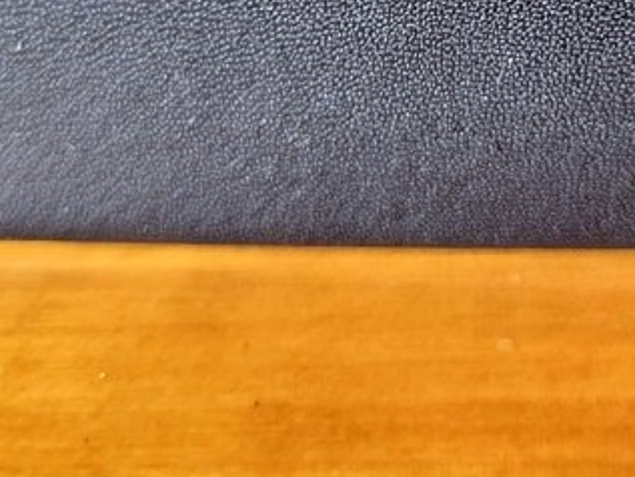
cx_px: 551
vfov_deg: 16.8
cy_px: -96
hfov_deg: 22.8
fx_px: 1541
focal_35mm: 84
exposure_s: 1/50
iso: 250
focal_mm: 5.4
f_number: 1.8
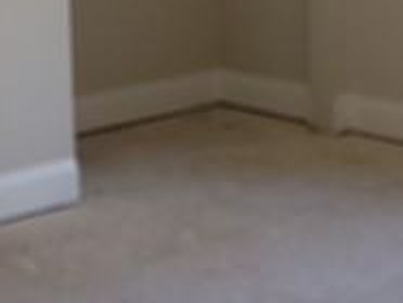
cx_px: 191
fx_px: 1539
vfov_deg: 10.9
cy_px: -113
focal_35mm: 132
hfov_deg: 14.9
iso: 64
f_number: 1.8
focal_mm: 6.7
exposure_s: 1/60
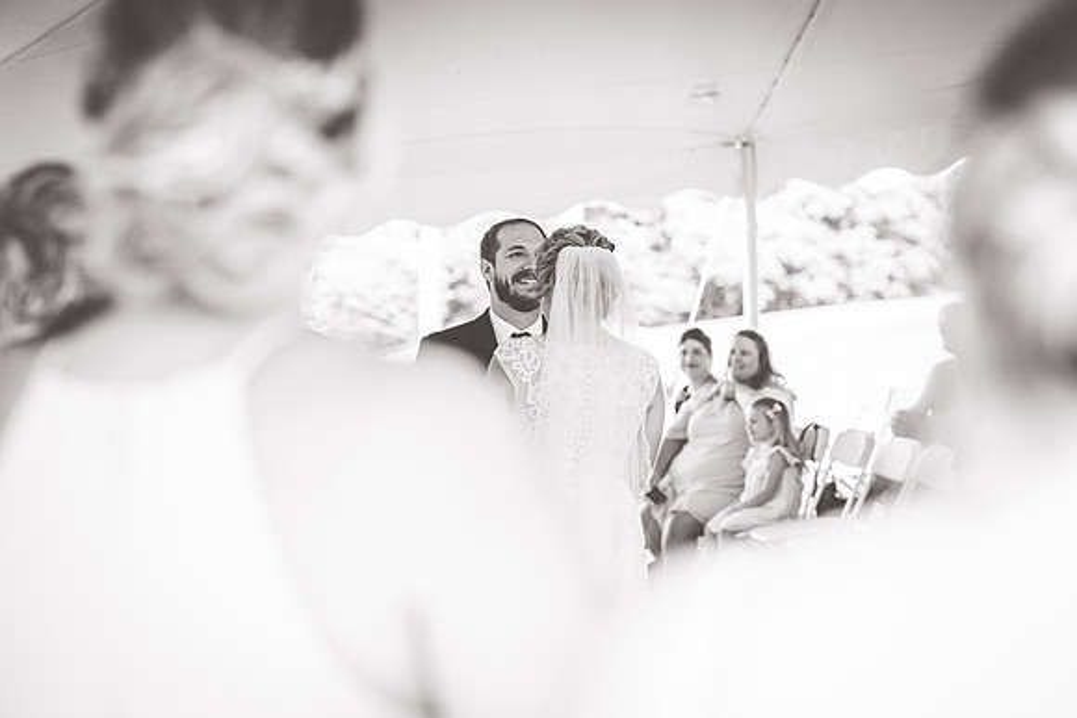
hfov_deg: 23.9
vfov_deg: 16.1
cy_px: 359
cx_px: 538
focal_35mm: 85
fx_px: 2543
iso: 500
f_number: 3.2
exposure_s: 1/250
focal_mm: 85
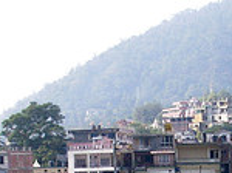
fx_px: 984
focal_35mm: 147
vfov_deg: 9.9
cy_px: 212
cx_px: 227
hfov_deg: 13.3
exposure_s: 1/125
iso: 80
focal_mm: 6.3
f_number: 7.7
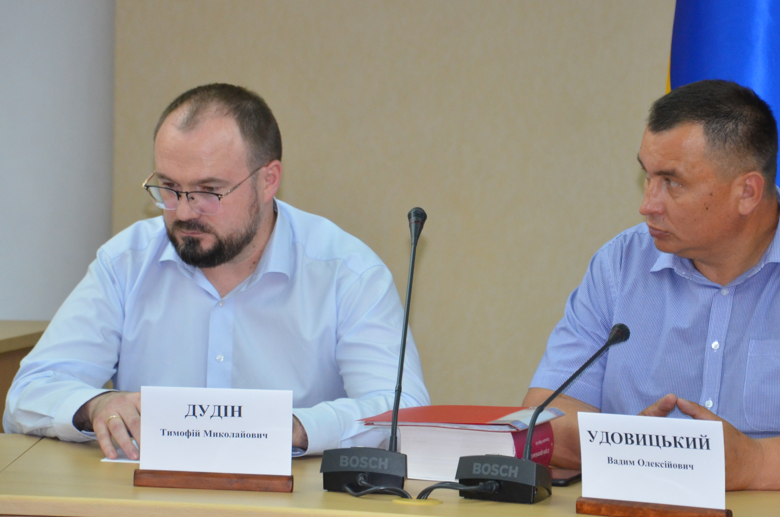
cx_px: 491
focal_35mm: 214
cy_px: 243
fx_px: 4620
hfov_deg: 9.6
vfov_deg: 6.4
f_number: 5.6
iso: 1600
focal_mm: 105
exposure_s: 1/60
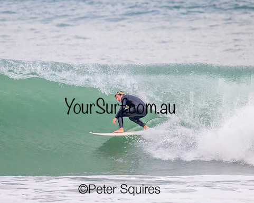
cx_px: 119
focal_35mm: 946
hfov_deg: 2.0
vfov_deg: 1.6
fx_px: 7113
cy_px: 102
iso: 4500
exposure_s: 1/2000
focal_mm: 800
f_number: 11
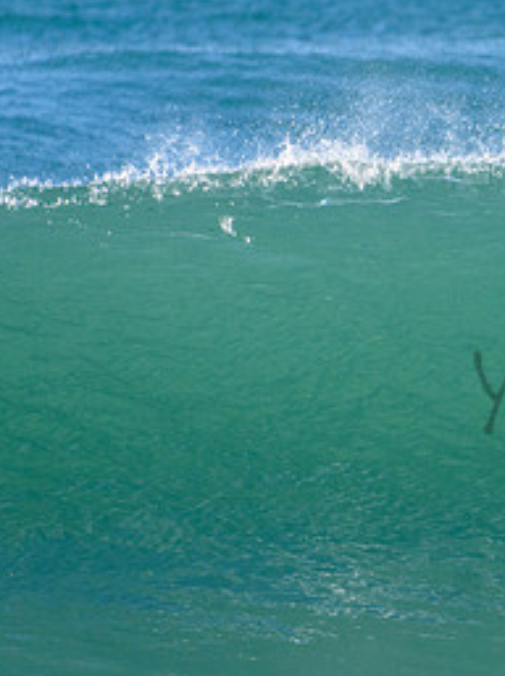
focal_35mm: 1631
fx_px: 31805
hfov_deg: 0.9
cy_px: 370
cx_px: 744
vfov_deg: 1.2
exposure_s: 1/2000
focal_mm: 500
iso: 450
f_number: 5.6
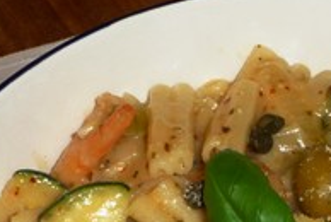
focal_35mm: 137
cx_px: 302
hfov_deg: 14.8
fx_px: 1262
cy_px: 372
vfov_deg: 9.6
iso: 100
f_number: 3.9
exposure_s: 1/30
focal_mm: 6.7
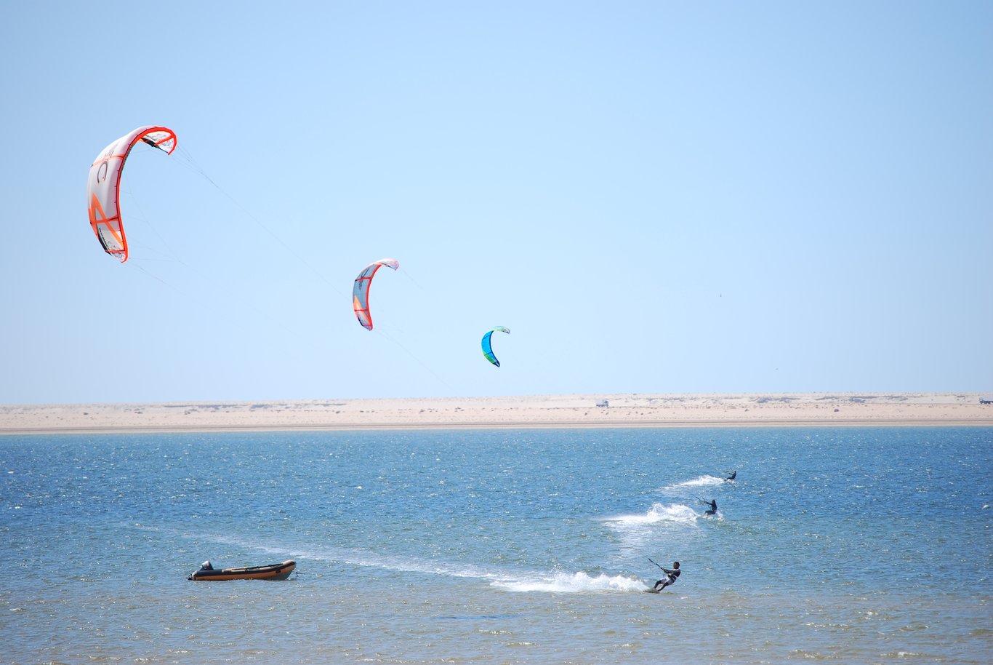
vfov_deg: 6.3
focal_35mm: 218
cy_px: 332
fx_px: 6006
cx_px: 496
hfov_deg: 9.5
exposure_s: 1/500
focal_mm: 145
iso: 100
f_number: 5.3
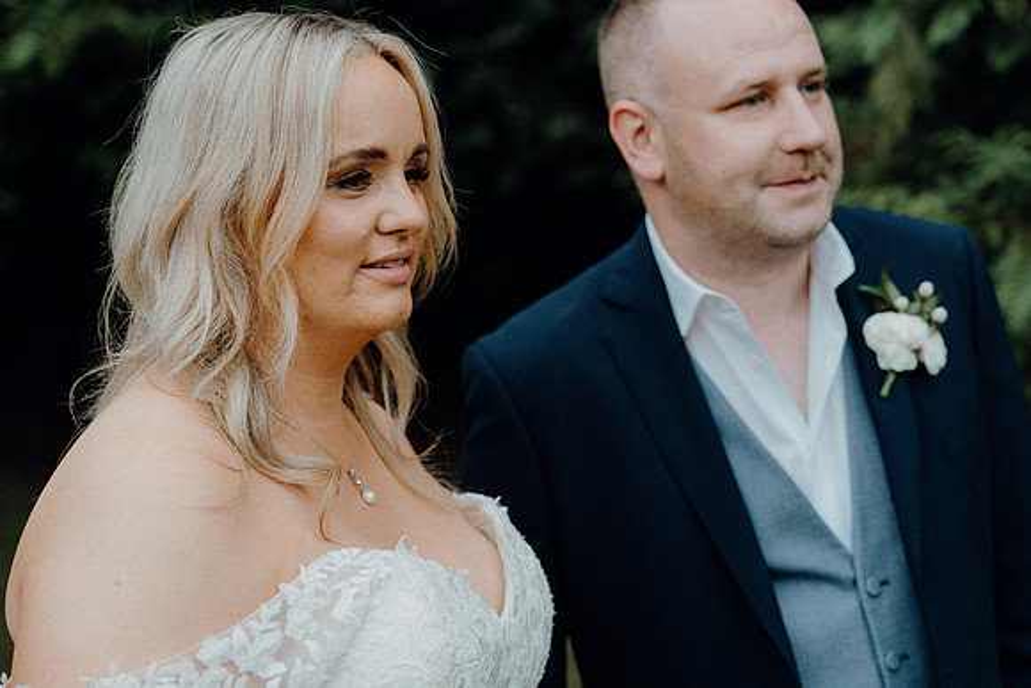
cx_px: 516
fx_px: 2005
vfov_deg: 19.5
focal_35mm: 70
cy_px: 344
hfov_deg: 28.8
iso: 1600
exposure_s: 1/160
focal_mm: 70
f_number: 3.5
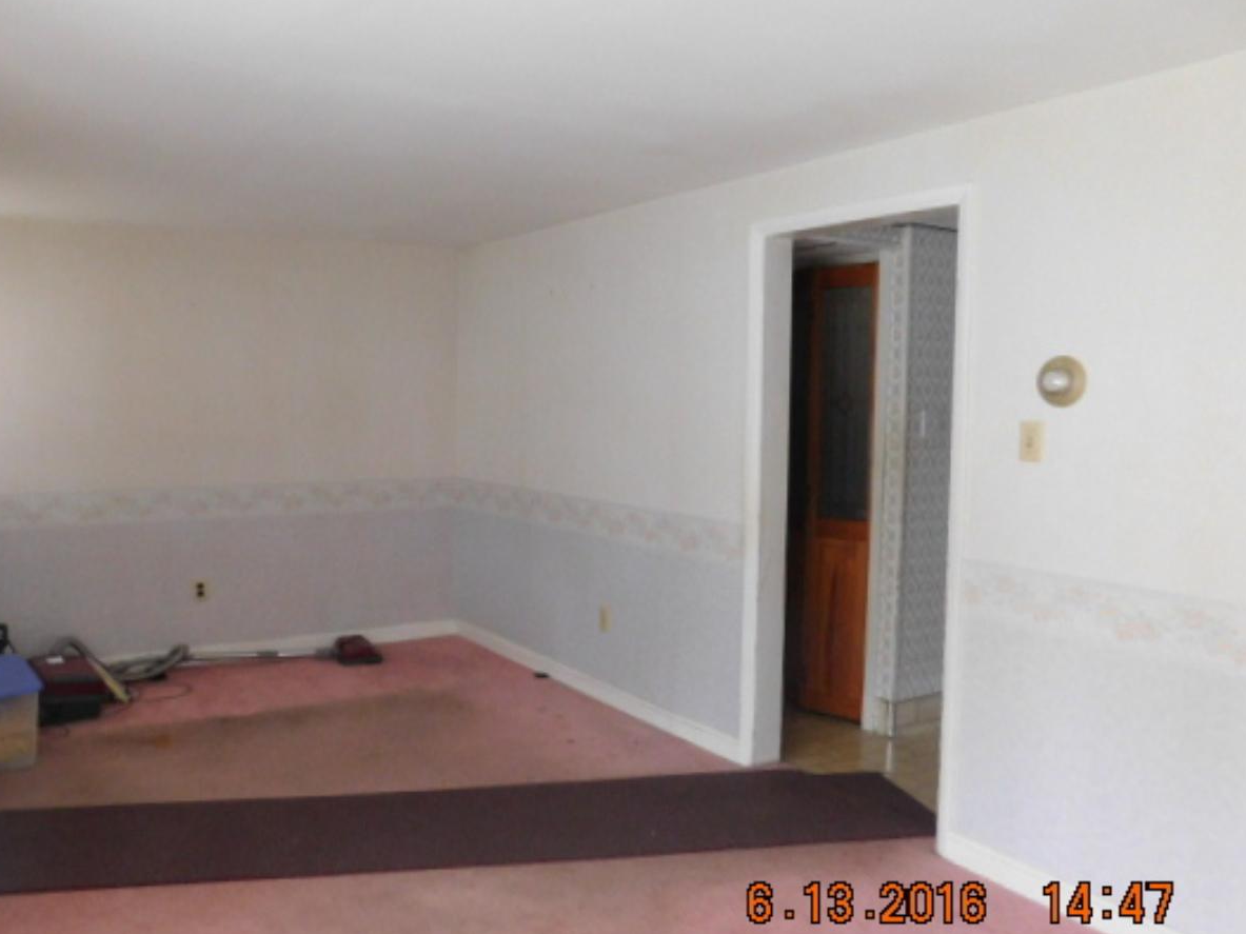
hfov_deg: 63.0
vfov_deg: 49.7
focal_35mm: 28
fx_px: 1008
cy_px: 455
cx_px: 510
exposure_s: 1/20
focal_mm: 4
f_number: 3
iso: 400
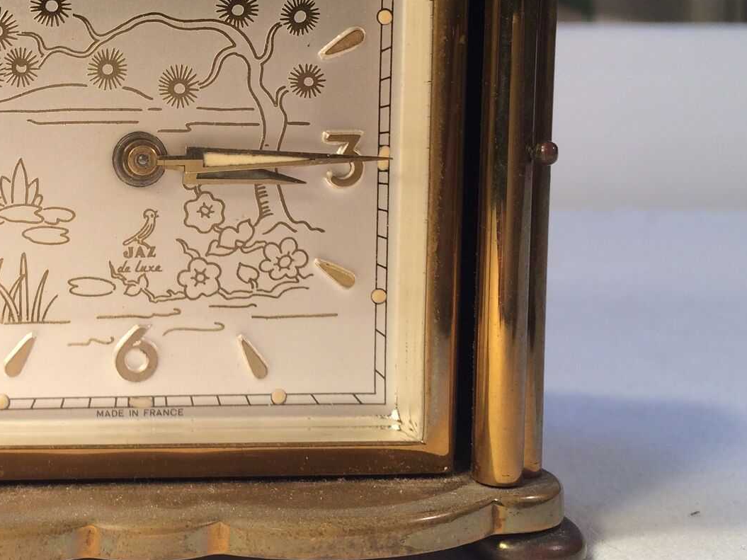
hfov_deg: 33.2
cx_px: 77
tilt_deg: -4.5
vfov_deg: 26.4
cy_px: 176
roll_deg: +0.6
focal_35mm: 55
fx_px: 1187
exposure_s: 1/100
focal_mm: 4.15
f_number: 2.2
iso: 40
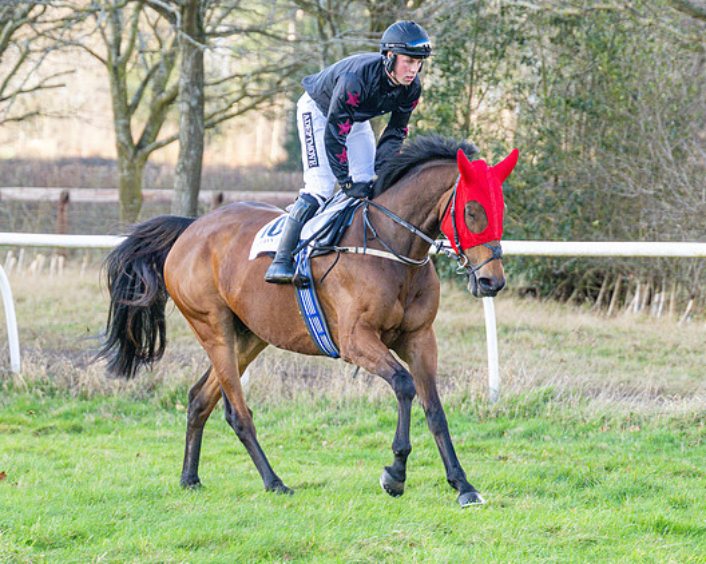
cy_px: 321
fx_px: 5786
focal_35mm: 277
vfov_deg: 5.6
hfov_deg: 7.0
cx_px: 432
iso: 800
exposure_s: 1/800
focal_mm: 125
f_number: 4
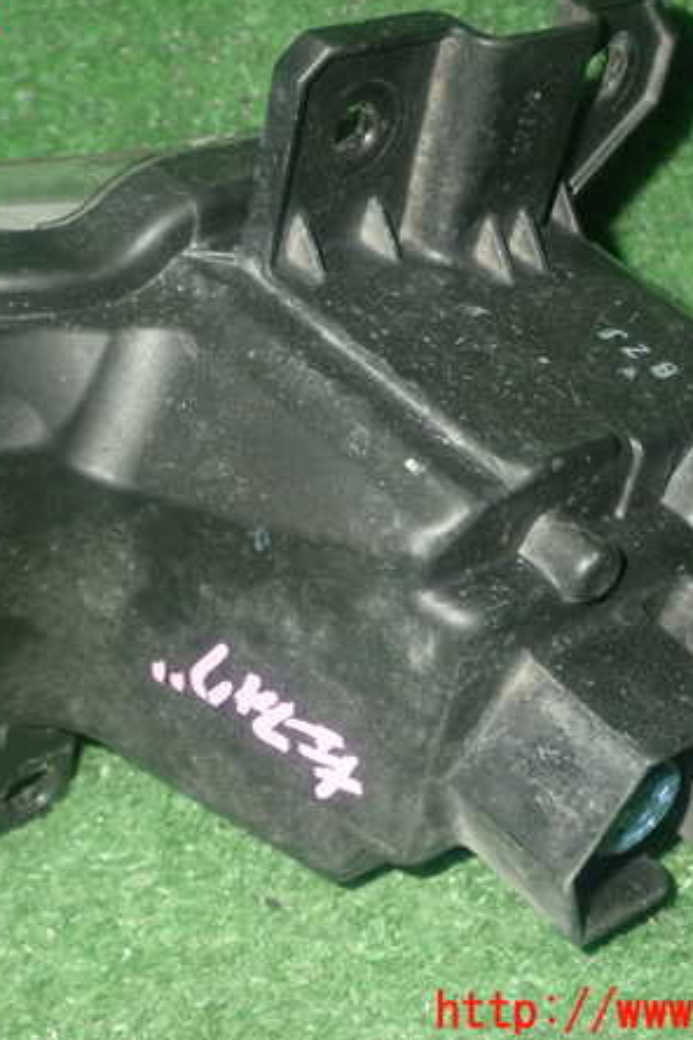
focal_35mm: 66
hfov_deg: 20.6
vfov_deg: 30.5
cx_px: 262
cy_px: 515
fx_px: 1906
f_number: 9
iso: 800
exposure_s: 1/50
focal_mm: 8.4
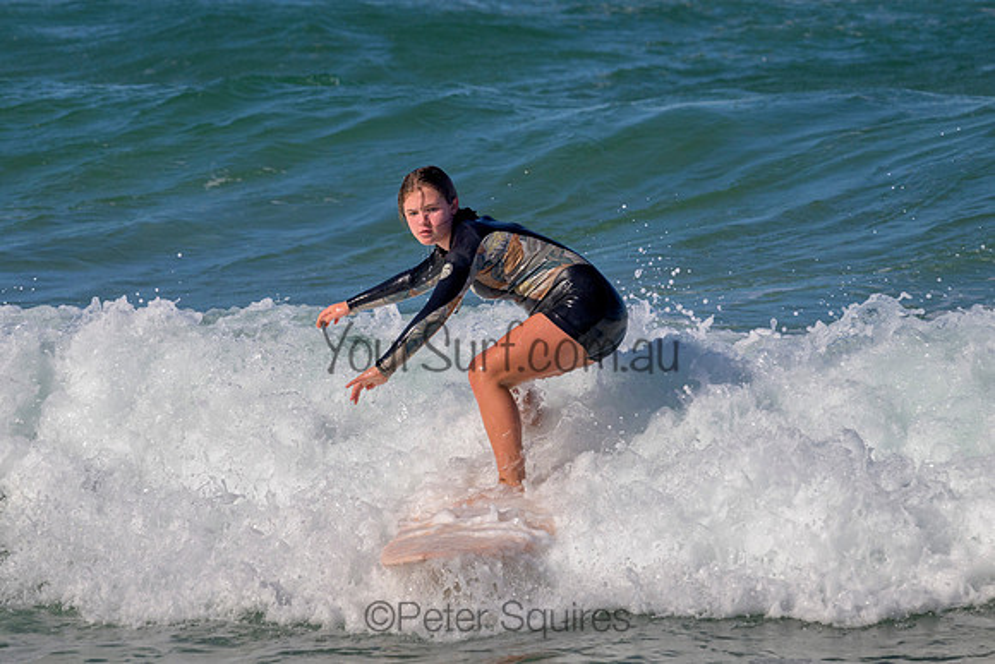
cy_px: 210
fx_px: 17784
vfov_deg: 2.1
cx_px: 481
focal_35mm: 643
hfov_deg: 3.2
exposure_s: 1/2000
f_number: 10
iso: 640
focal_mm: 470
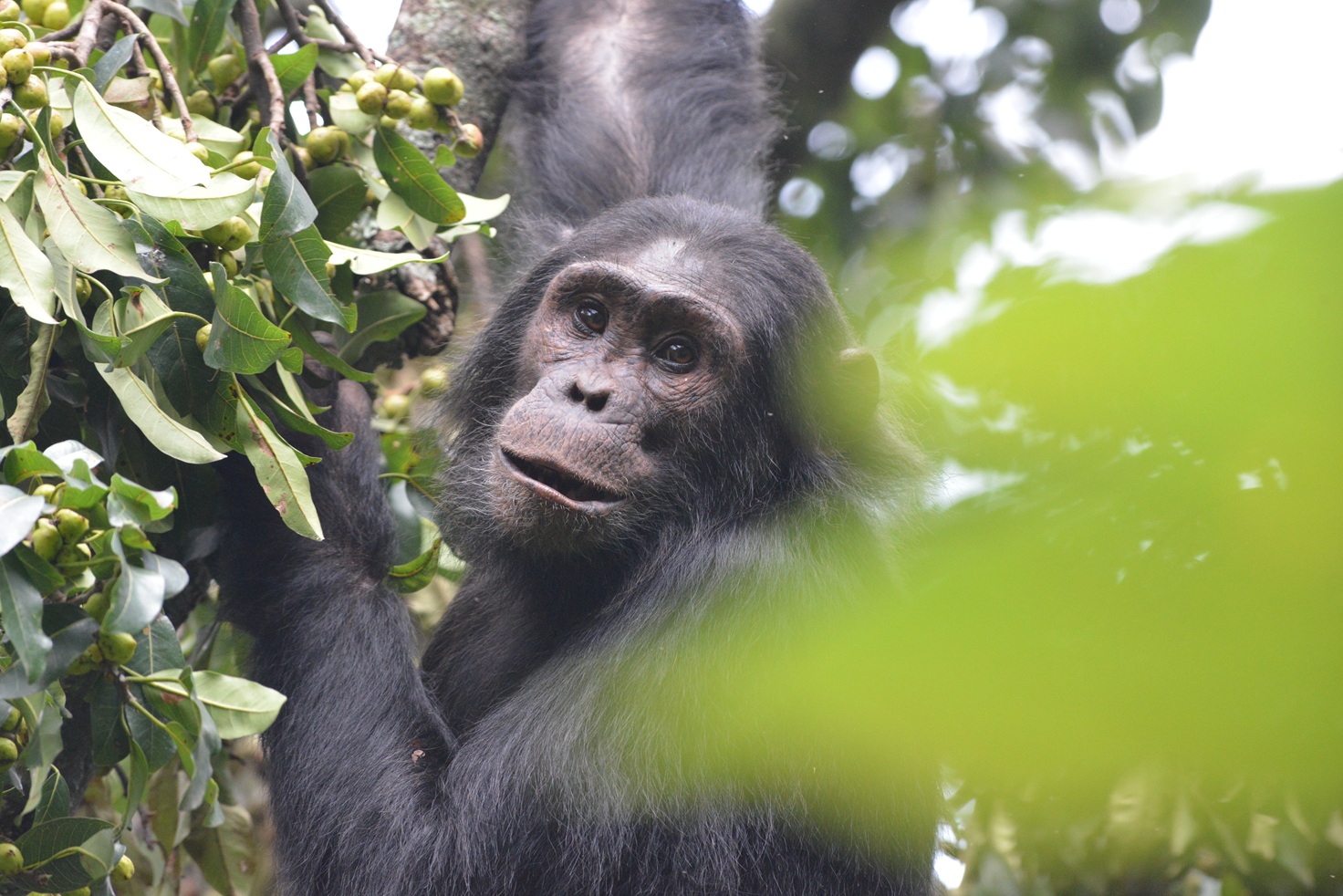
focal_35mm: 600
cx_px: 672
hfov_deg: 3.4
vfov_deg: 2.3
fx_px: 22386
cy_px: 448
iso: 5000
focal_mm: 600
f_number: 10
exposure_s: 1/250
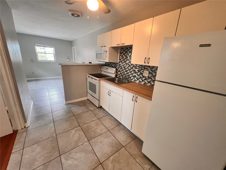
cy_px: 85
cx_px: 113
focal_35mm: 13
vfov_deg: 89.9
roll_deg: -3.1
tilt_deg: -13.6
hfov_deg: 106.2
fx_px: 85
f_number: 1.8
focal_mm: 1.57
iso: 200
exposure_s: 1/60
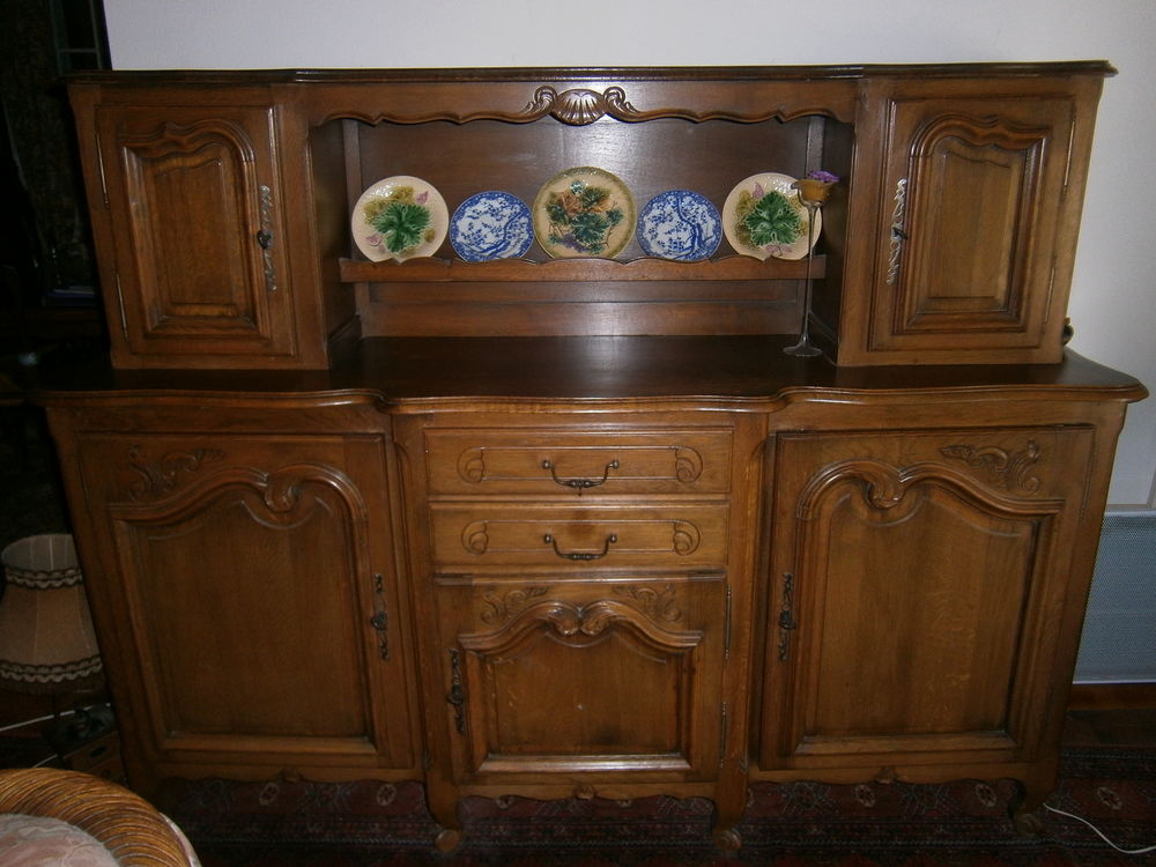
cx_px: 578
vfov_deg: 53.1
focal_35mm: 26
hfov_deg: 67.3
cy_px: 434
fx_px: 868
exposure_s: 1/30
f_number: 2.8
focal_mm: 4.7
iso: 125
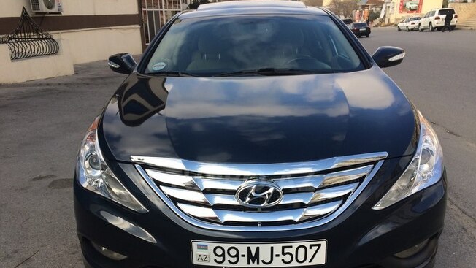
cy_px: 180
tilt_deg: -24.3
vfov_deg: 36.3
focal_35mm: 32
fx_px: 404
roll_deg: -0.9
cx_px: 240
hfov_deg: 61.0
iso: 32
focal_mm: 4.15
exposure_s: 1/672
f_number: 2.2
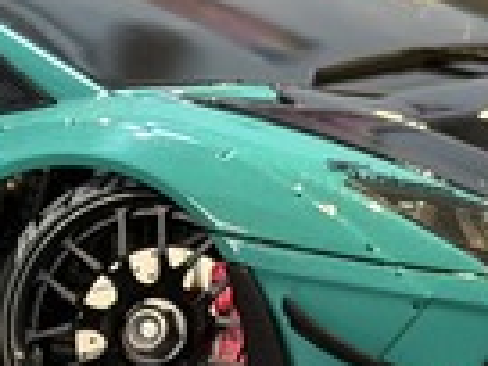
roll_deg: -0.1
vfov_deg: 5.4
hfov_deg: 7.1
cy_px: 264
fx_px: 3877
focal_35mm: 275
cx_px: -291
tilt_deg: -10.4
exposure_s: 1/40
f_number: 1.78
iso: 320
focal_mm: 6.76
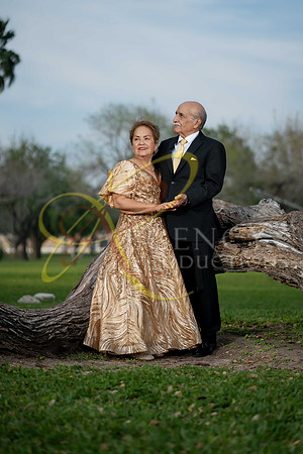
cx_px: 152
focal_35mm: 85
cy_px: 227
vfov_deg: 23.9
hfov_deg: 16.1
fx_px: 1073
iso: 200
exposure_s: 1/2000
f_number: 2.2
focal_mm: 85
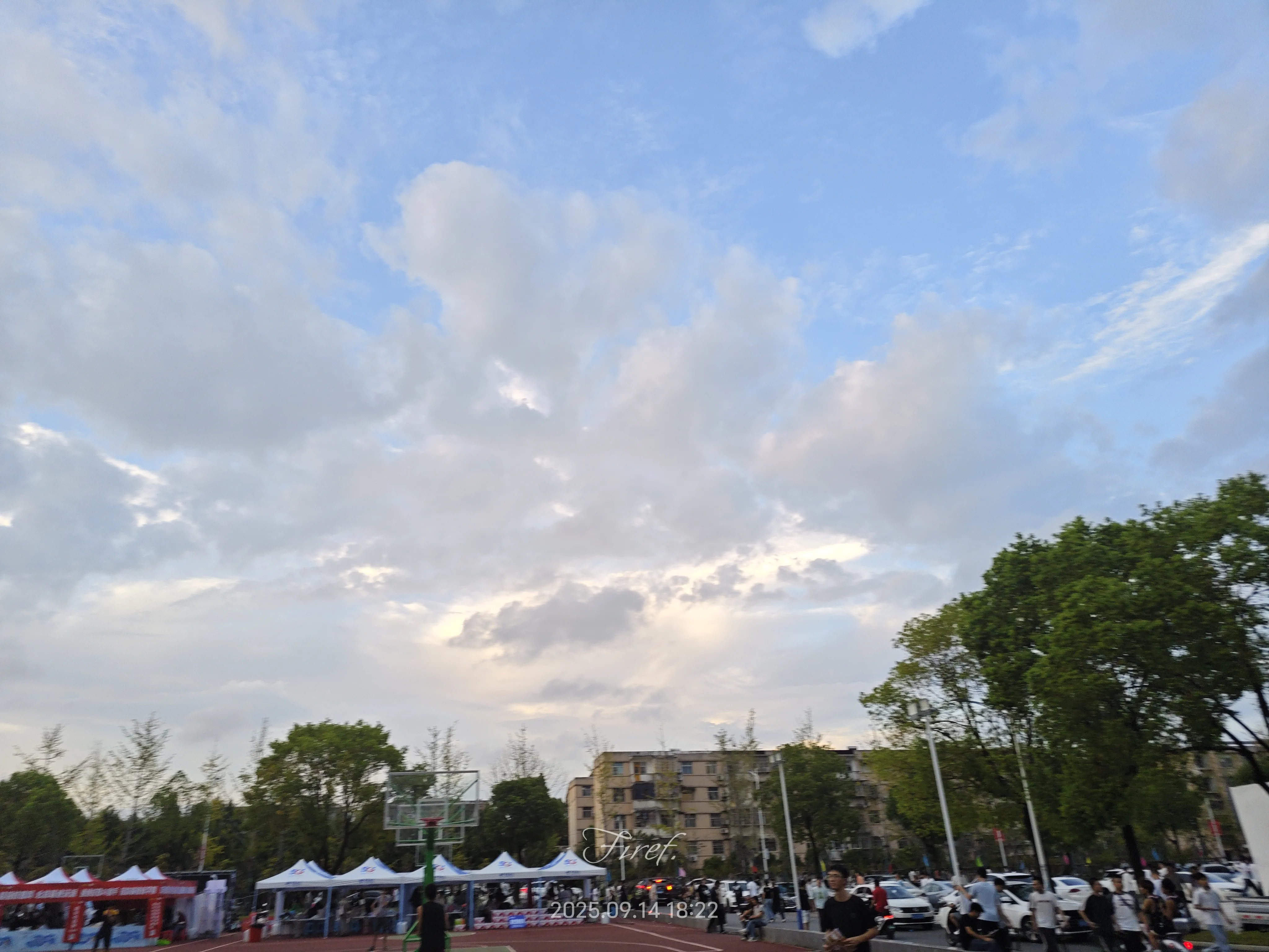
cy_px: 476
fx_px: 843
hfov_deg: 73.9
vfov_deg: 58.9
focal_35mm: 23
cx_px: 634
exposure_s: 1/117
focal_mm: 5.56
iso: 71
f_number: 1.88
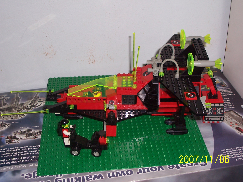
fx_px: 372
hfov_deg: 36.2
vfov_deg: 27.5
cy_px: 91
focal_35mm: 53
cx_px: 122
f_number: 3.4
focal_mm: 8.6
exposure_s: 1/60
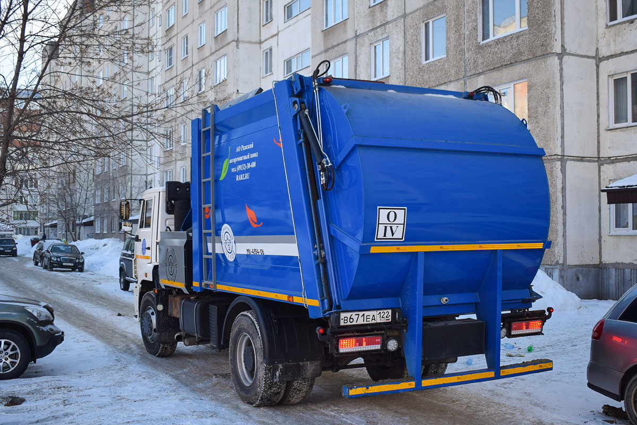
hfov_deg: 55.1
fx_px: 610
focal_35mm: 34
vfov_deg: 38.4
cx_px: 318
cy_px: 212
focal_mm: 23
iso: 200
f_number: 5.6
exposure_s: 1/500
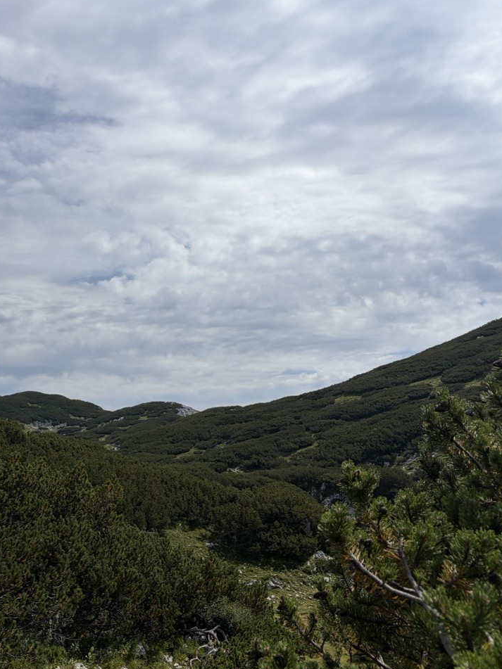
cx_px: 172
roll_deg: +3.8
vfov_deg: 52.6
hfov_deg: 40.2
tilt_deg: +10.0
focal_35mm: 35
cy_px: 356
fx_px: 677
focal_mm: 5.96
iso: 50
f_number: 1.6
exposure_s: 1/11905
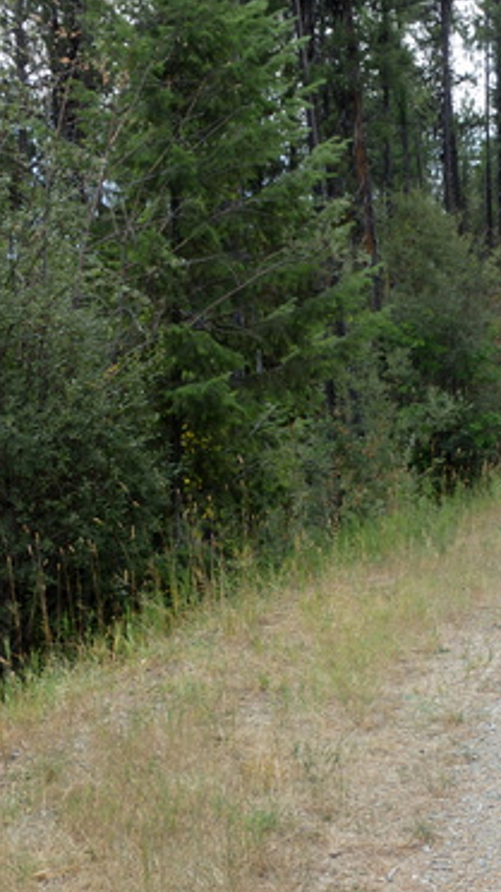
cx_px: 463
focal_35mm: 63
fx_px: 1489
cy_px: 447
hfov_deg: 18.7
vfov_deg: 33.3
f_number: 4.8
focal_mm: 7.7
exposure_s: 1/160
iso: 125
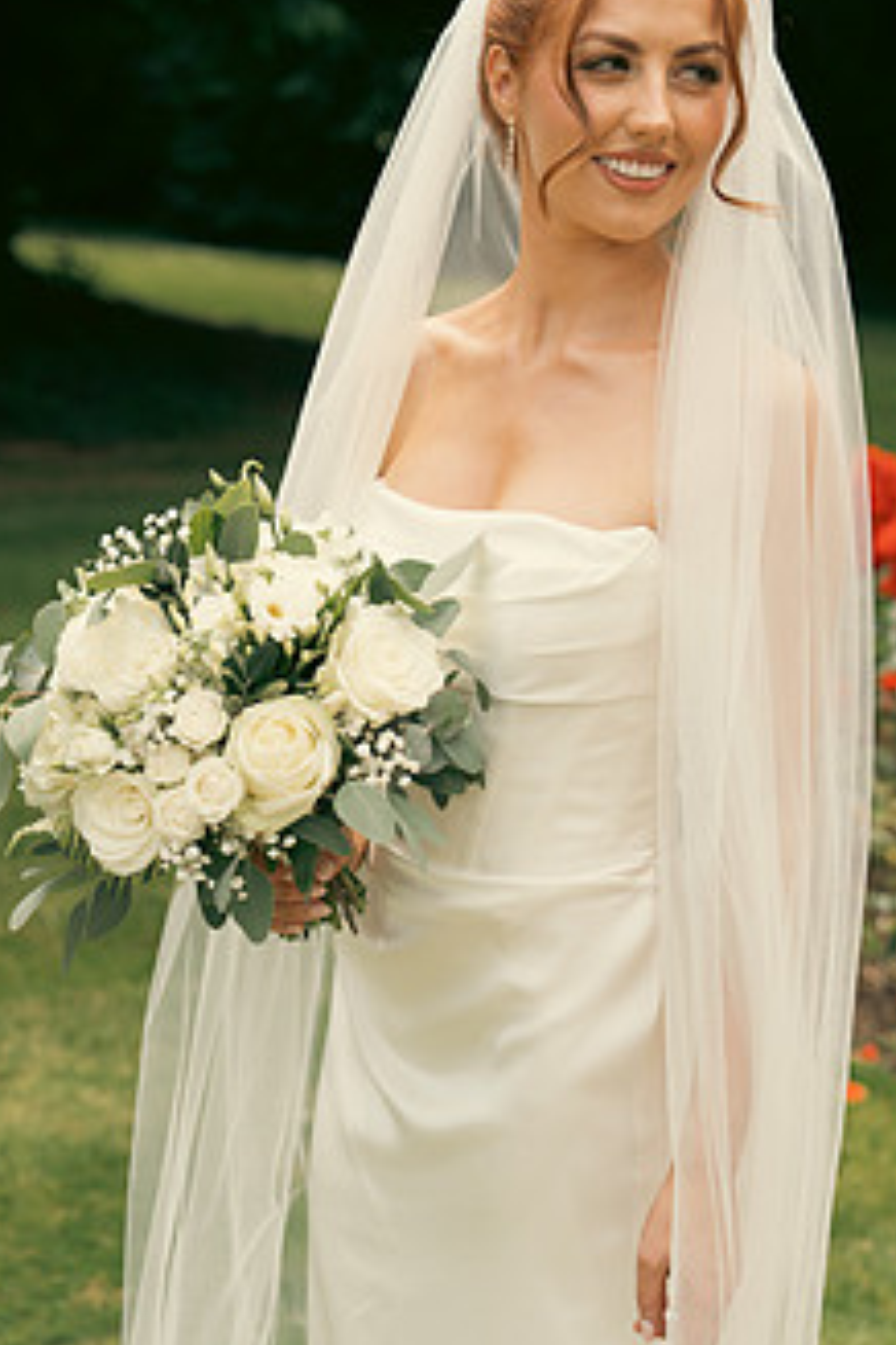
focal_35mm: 73
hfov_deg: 18.7
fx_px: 2725
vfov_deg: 27.7
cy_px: 633
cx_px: 362
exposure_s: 1/1250
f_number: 3.5
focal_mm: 53
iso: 200
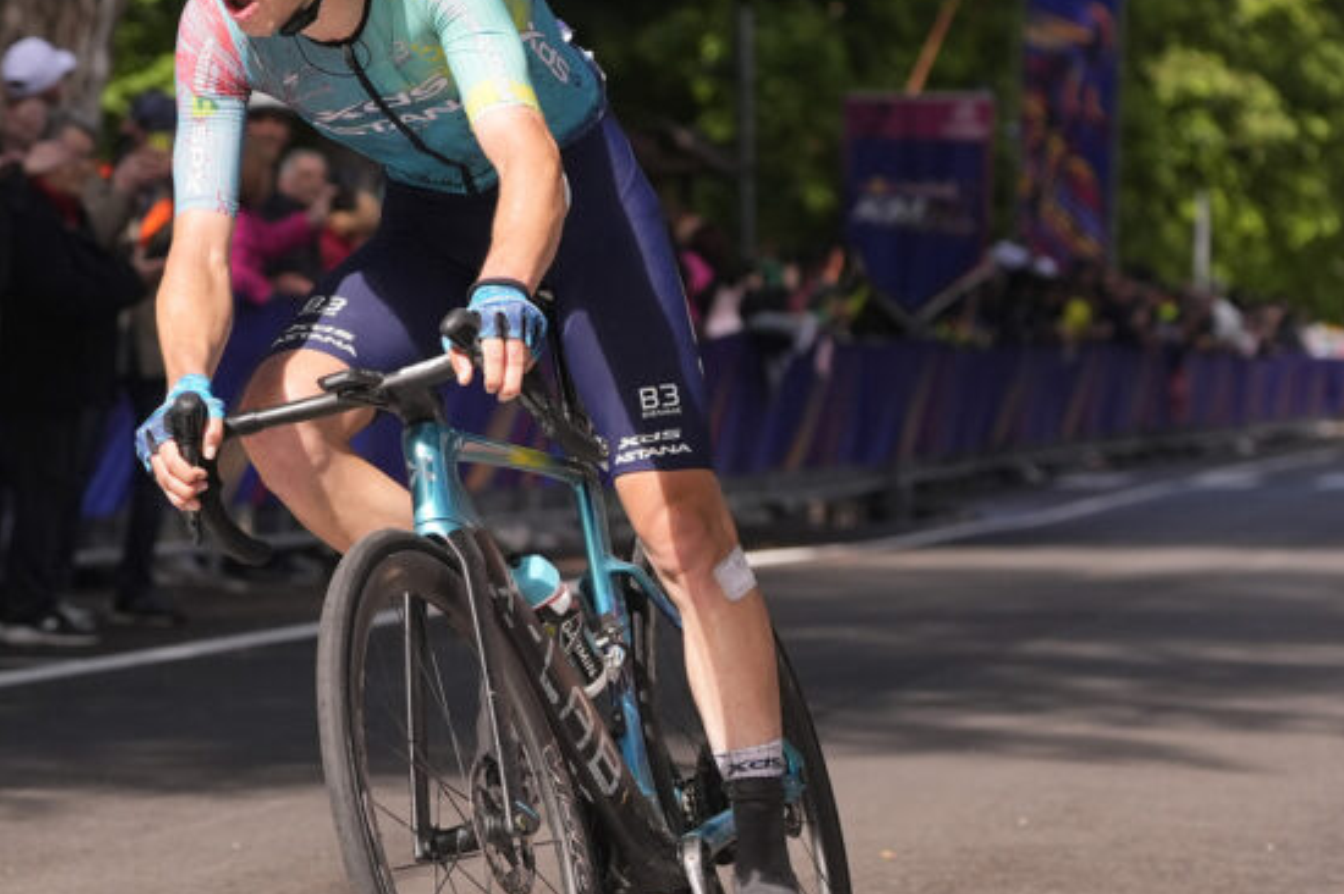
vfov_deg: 10.5
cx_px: 222
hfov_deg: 15.5
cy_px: 425
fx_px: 4888
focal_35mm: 131
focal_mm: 72
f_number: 3.5
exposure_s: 1/3200
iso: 500
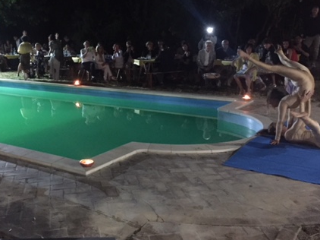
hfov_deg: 42.3
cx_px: 104
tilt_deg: -8.2
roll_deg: +0.8
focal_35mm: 44
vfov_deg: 32.7
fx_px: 407
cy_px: 93
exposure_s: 1/17
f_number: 2.2
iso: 640
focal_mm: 4.15
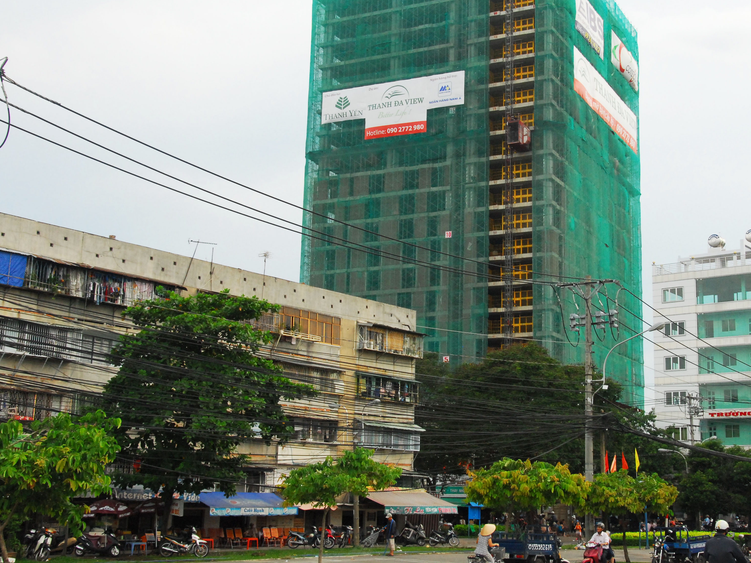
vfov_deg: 27.5
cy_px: 259
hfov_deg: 36.0
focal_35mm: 53
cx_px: 457
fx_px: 1150
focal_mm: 28
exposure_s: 1/400
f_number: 10
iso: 800
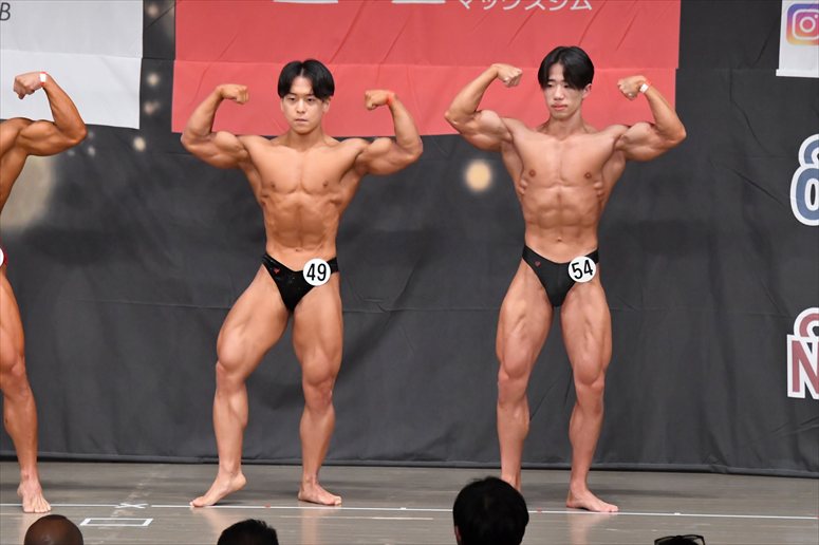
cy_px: 272
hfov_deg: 9.5
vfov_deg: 6.3
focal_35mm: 217
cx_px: 410
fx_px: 4934
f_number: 5.6
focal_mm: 145
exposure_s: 1/400
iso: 6400
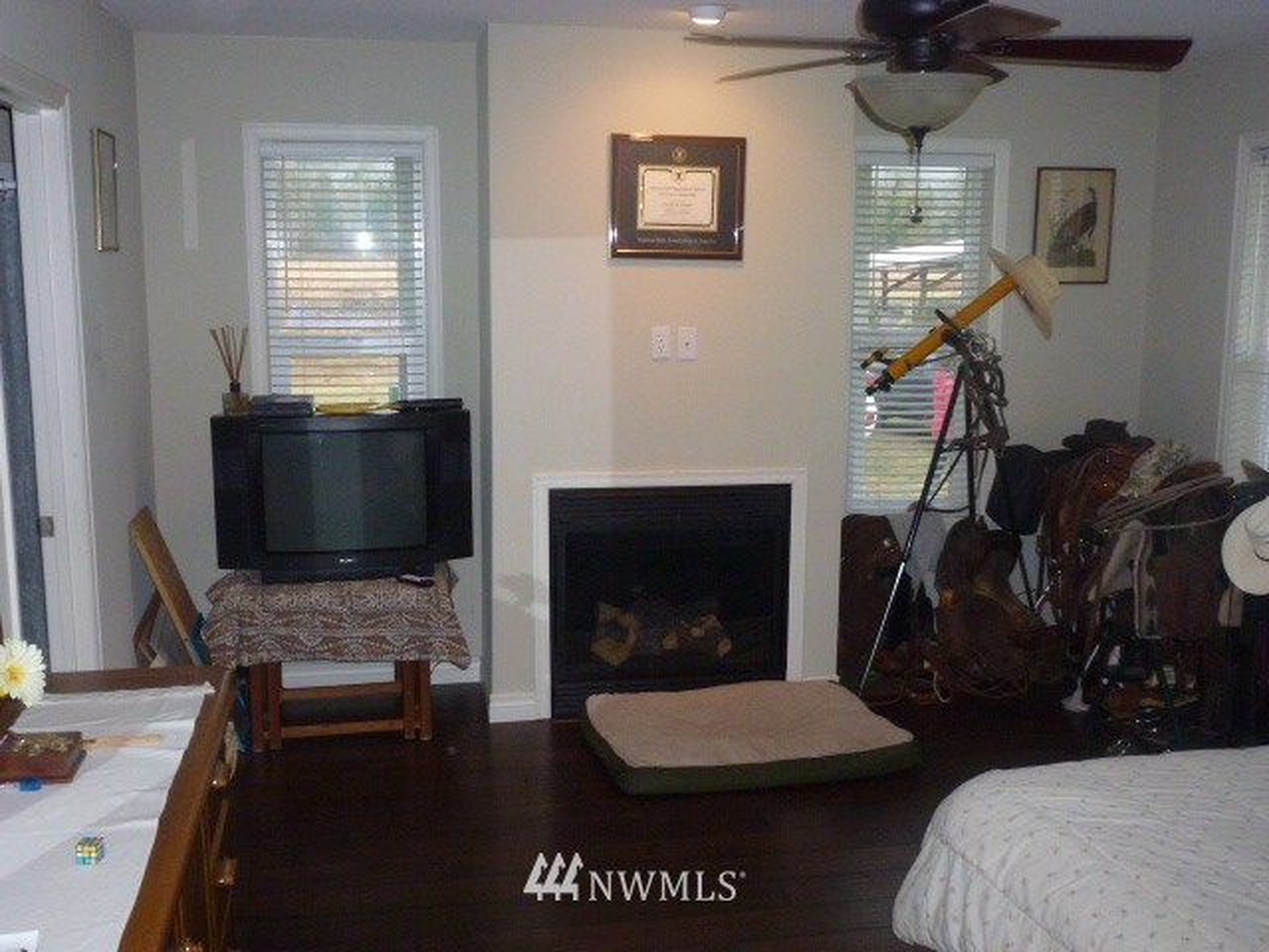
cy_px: 476
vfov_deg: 39.7
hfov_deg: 51.4
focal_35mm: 36
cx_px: 634
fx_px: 1320
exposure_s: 1/60
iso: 500
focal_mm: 6.4
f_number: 3.7
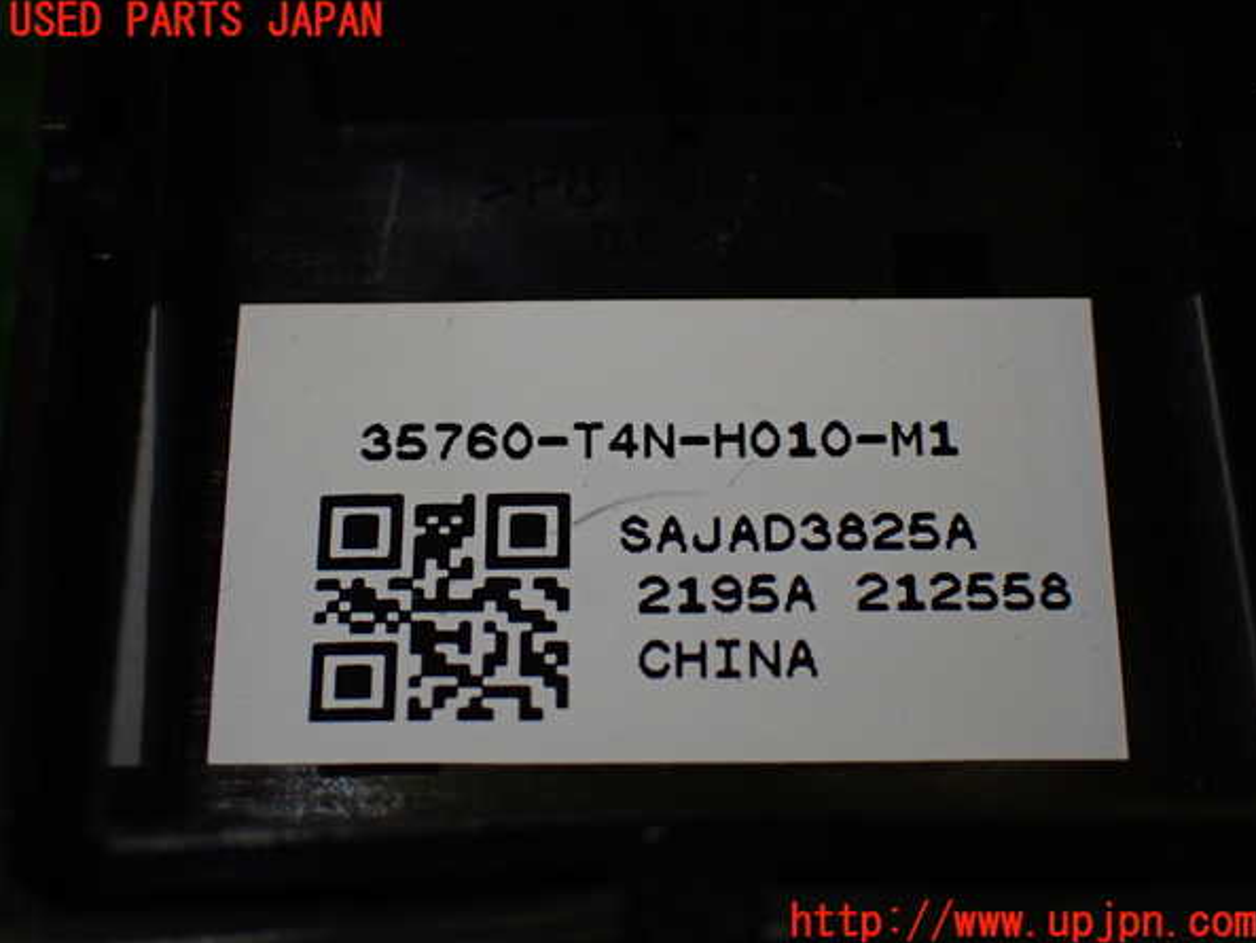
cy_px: 473
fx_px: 3012
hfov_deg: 23.6
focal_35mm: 83
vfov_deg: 17.8
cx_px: 633
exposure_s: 1/320
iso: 400
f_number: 4.3
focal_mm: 14.62
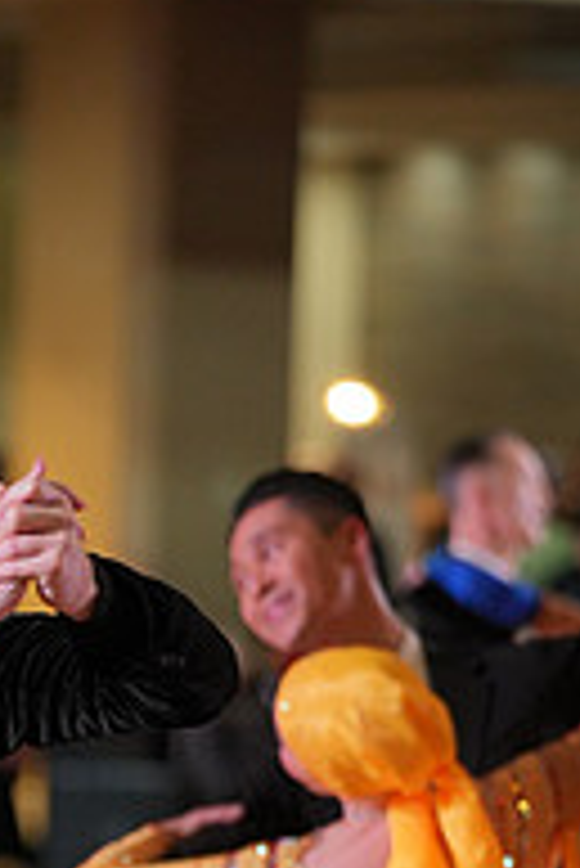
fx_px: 8997
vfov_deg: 5.5
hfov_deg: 3.7
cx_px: -277
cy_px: 1165
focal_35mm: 373
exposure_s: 1/500
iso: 1000
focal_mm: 124
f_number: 2.8
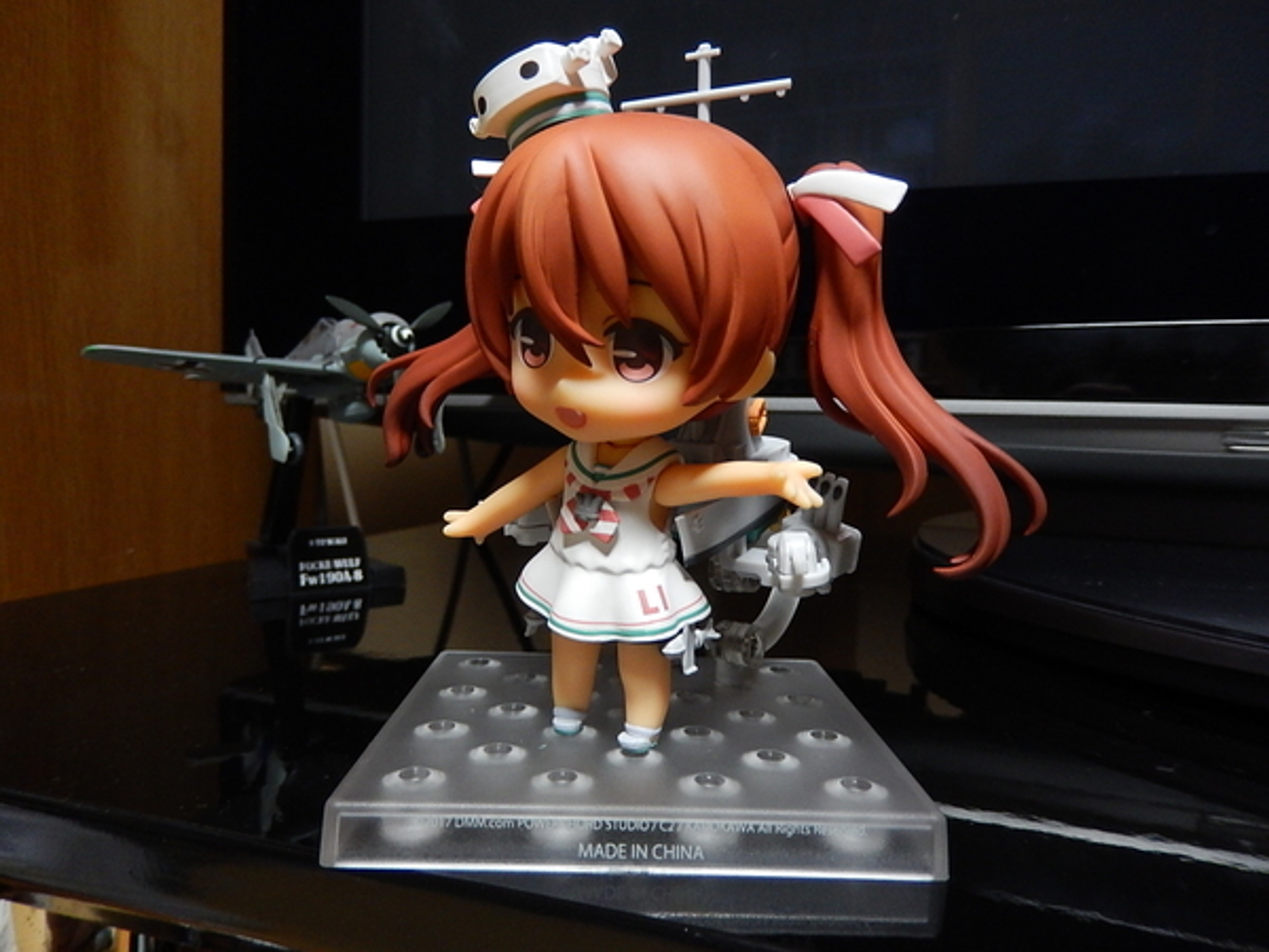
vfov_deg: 54.9
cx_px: 634
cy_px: 476
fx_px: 916
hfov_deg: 69.4
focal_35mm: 25
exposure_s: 1/15
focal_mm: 4.5
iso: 400
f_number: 3.4
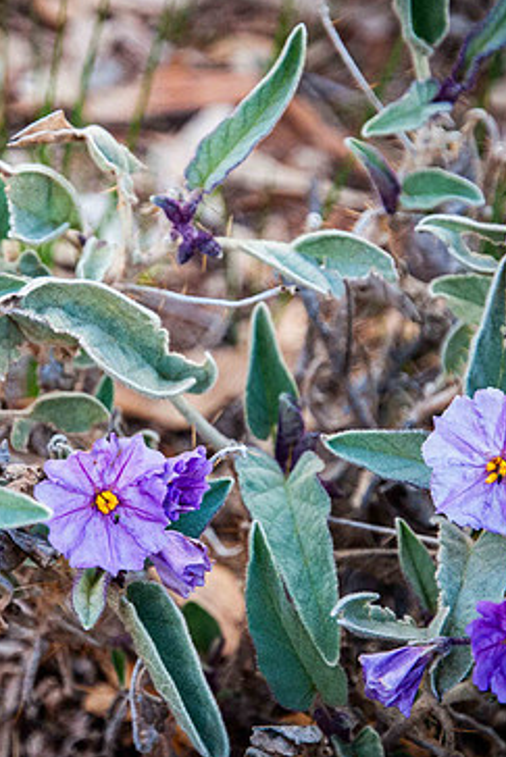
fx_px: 3117
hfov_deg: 9.3
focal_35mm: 148
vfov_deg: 13.9
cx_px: 137
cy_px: 373
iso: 800
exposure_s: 1/250
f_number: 5.3
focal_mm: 62
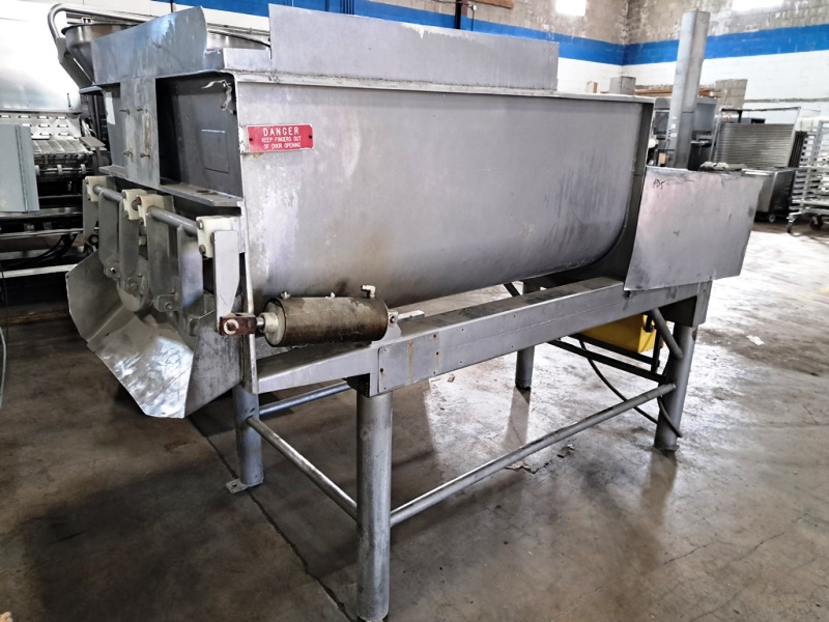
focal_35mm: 24
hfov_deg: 71.6
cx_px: 414
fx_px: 575
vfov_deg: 56.8
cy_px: 311
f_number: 1.8
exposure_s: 1/60
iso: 400
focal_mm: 5.23
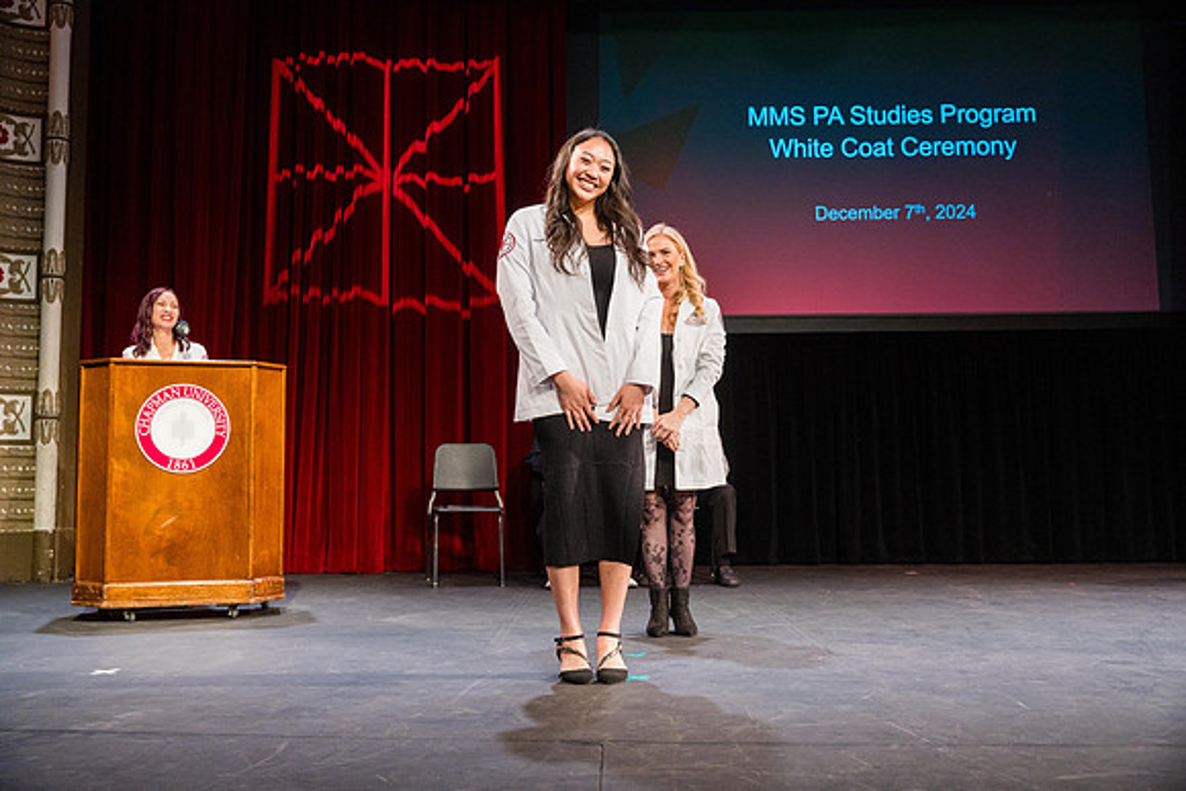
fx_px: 1176
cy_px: 396
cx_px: 593
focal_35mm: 36
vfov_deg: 37.2
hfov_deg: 53.5
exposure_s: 1/320
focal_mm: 35.7
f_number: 3.5
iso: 1250
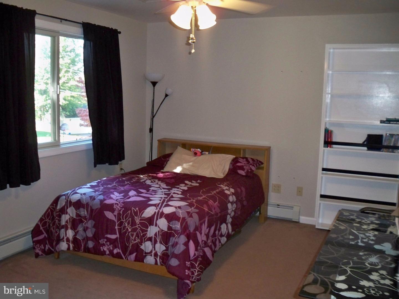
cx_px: 200
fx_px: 403
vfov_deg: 40.7
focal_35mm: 35
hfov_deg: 52.6
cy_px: 150
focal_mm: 6.3
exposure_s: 1/60
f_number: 3.1
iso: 320
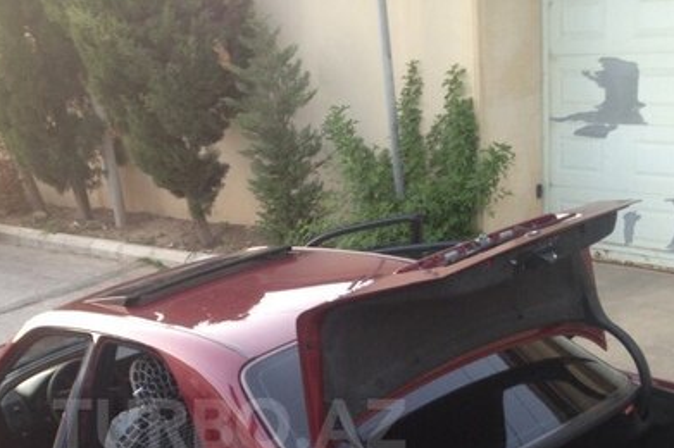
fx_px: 1085
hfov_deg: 34.2
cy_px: 425
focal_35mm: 58
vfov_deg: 22.6
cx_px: 229
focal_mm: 4.12
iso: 80
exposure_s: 1/20
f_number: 2.4
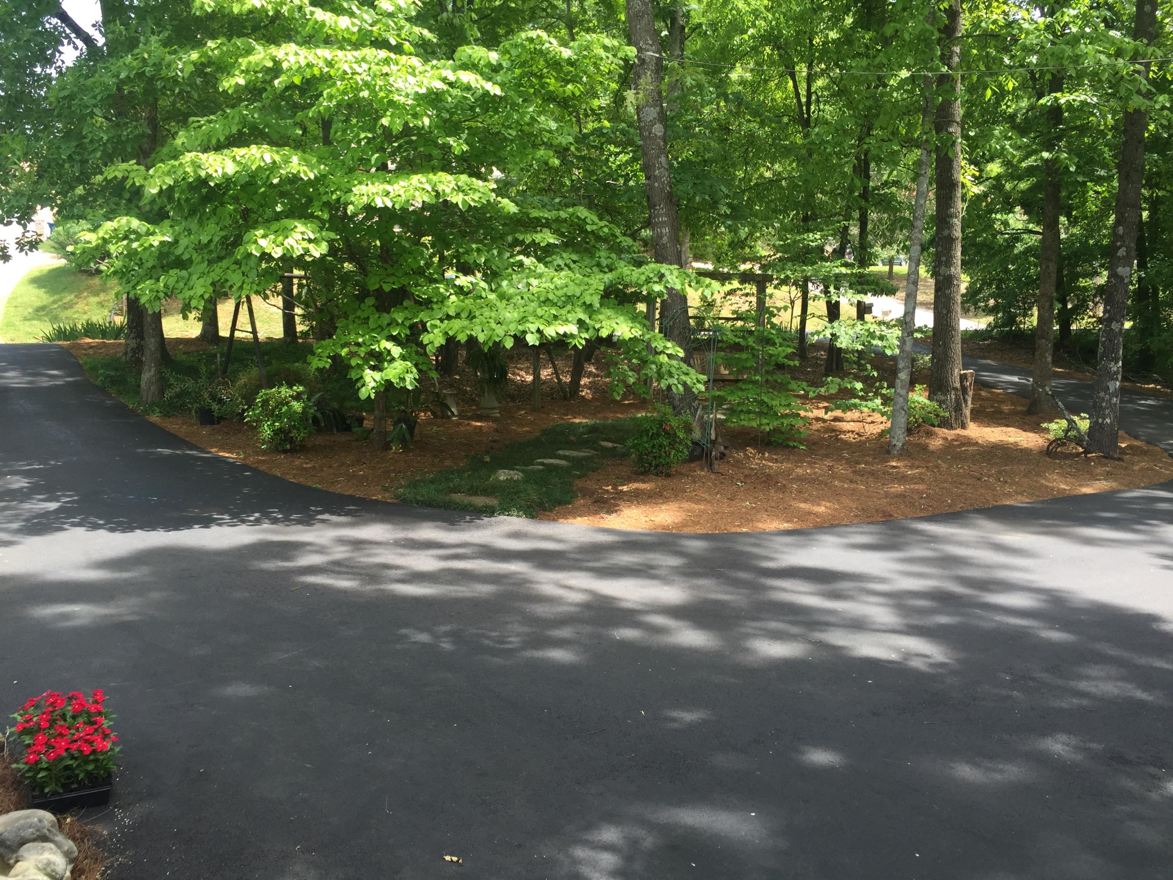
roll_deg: -1.0
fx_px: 983
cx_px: 586
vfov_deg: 48.2
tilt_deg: -1.7
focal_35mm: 29
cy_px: 440
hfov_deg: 61.7
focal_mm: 4.15
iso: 32
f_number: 2.2
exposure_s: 1/286
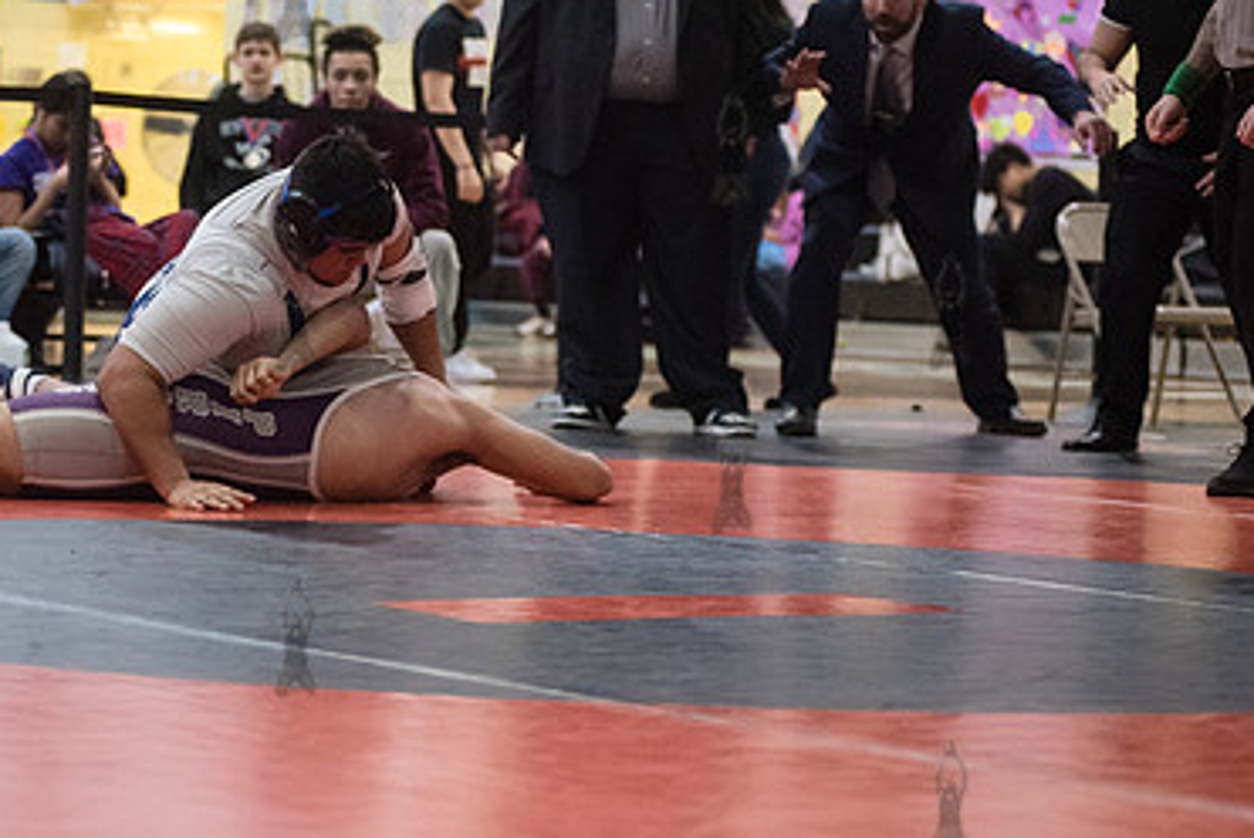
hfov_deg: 16.3
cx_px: 294
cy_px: 309
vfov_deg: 11.0
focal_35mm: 125
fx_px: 4357
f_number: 3.5
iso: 8000
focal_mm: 80
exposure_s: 1/500
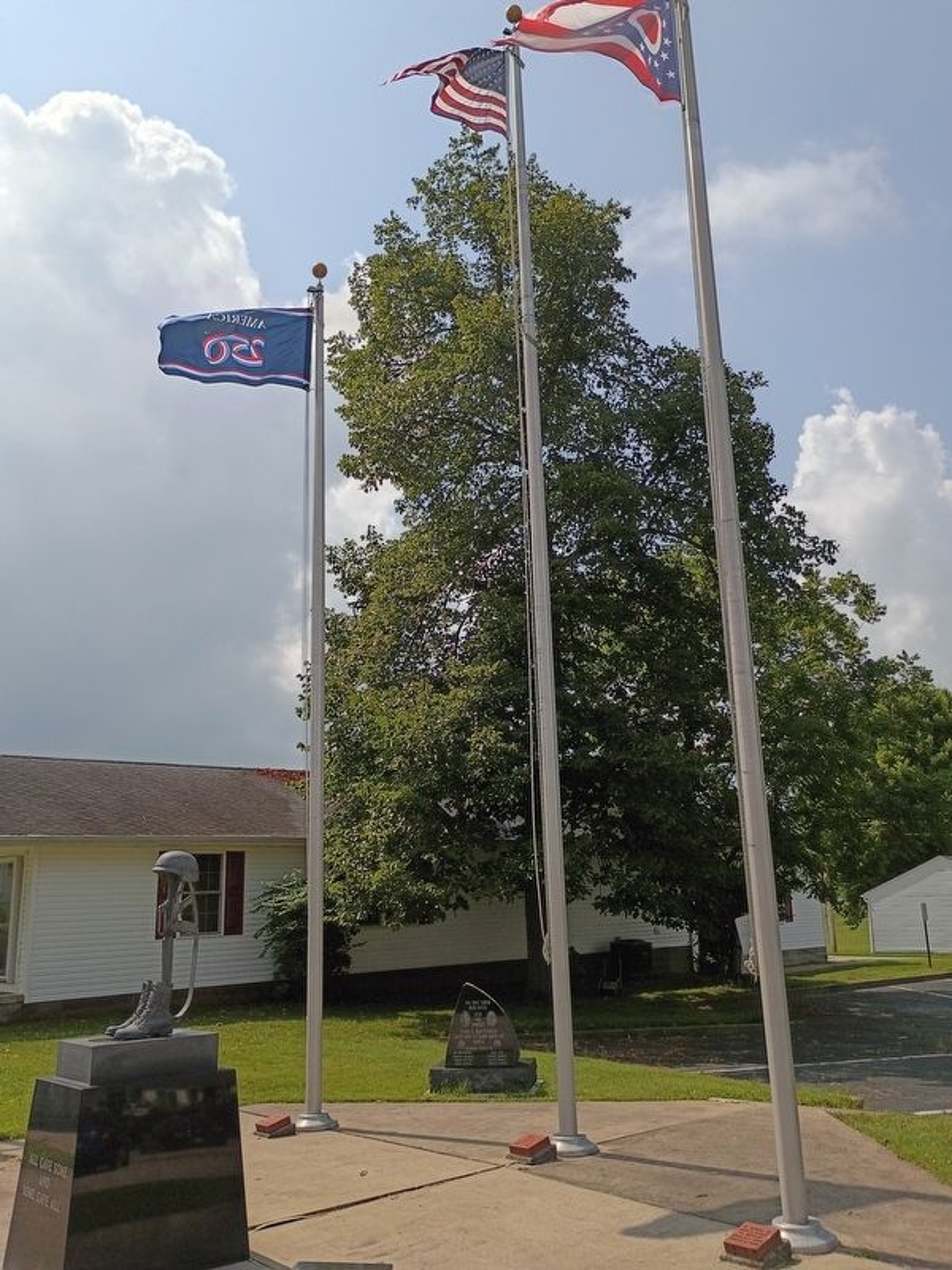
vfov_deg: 61.7
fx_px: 1063
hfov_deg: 48.2
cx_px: 476
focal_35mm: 29
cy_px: 635
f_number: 1.8
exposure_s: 1/1992
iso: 107
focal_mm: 4.27
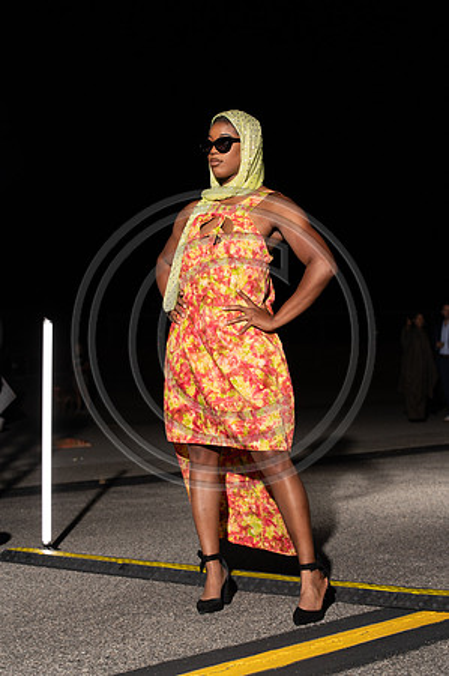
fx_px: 1313
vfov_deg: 28.9
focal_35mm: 70
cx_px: 224
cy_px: 338
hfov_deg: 19.4
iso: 1000
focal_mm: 70
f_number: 6.3
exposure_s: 1/200
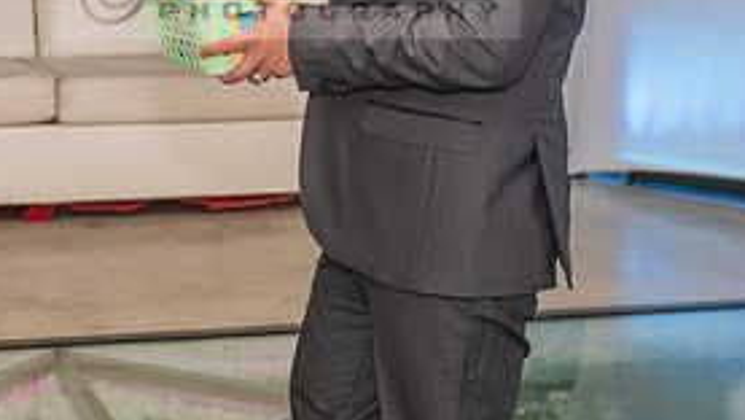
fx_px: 2391
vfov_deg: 10.0
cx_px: 239
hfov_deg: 17.7
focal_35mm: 121
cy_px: 106
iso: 1000
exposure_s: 1/160
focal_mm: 44
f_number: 3.2
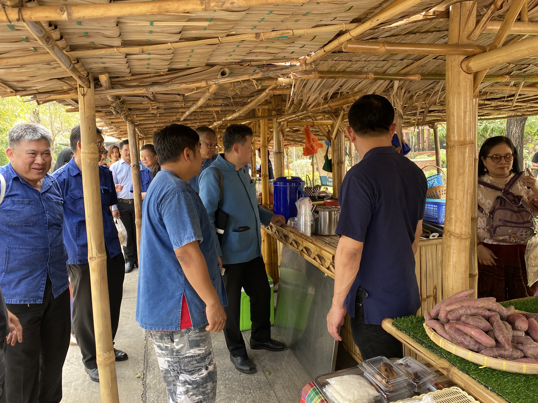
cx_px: 269
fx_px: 404
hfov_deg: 67.3
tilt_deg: -5.2
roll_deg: +3.3
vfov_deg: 53.1
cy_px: 202
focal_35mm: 26
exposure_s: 1/121
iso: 64
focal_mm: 4.25
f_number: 1.8
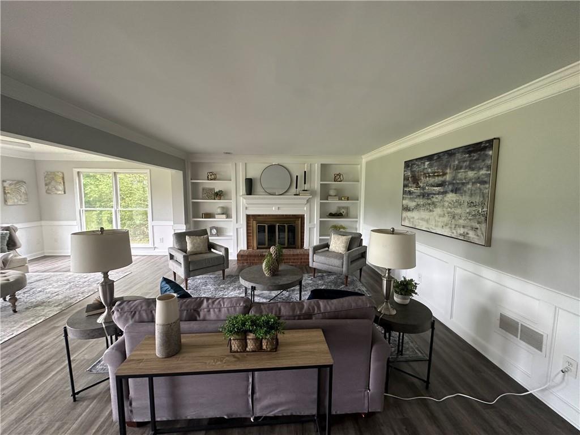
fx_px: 235
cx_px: 290
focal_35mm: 14
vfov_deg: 85.7
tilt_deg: -6.9
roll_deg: -0.3
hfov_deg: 102.1
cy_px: 218
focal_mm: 2.22
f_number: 2.2
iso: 250
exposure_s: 1/99
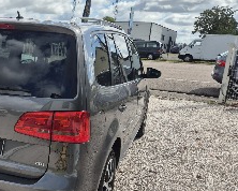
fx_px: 296
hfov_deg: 40.2
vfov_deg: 35.7
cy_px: 97
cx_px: 19
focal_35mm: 42
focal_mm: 5.4
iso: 25
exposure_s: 1/2004
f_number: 1.8
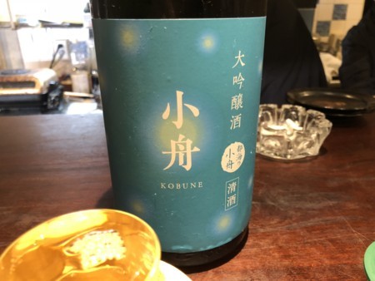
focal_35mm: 28
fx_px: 303
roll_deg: +1.3
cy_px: 140
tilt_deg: -22.0
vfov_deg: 49.8
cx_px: 188
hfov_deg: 63.4
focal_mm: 4
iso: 100
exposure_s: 1/15
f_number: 1.8
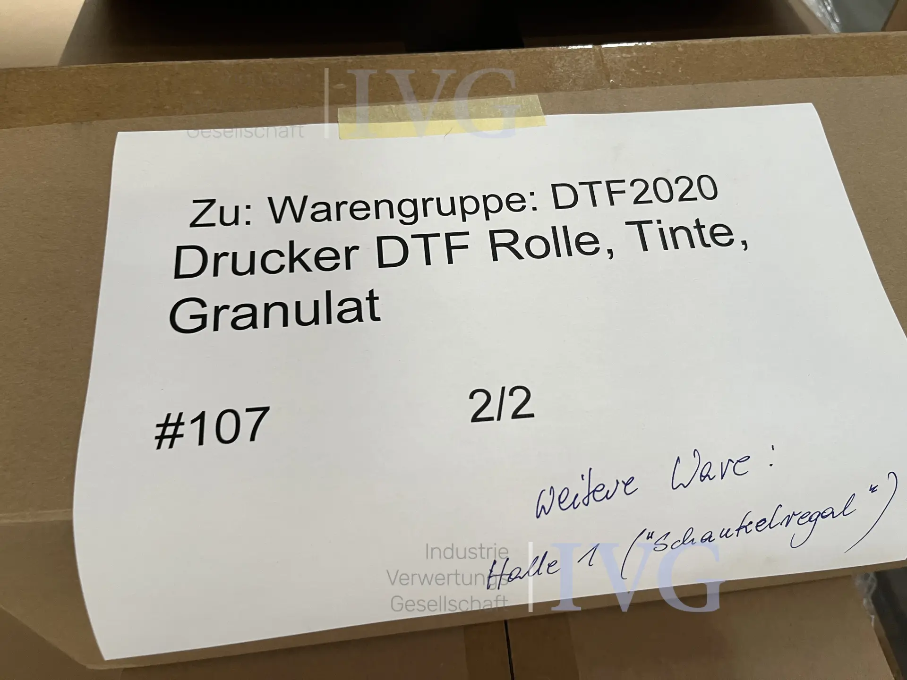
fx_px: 681
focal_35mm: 26
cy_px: 340
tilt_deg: -51.2
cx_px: 454
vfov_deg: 53.1
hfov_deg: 67.3
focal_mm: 5.1
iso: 160
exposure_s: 1/60
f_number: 1.6
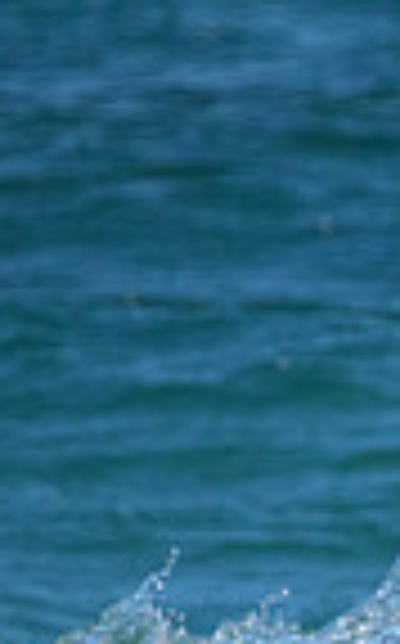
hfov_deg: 0.4
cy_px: 849
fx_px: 57856
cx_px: 1097
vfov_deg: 0.6
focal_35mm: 3307
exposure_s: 1/2000
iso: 3600
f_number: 11
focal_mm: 800
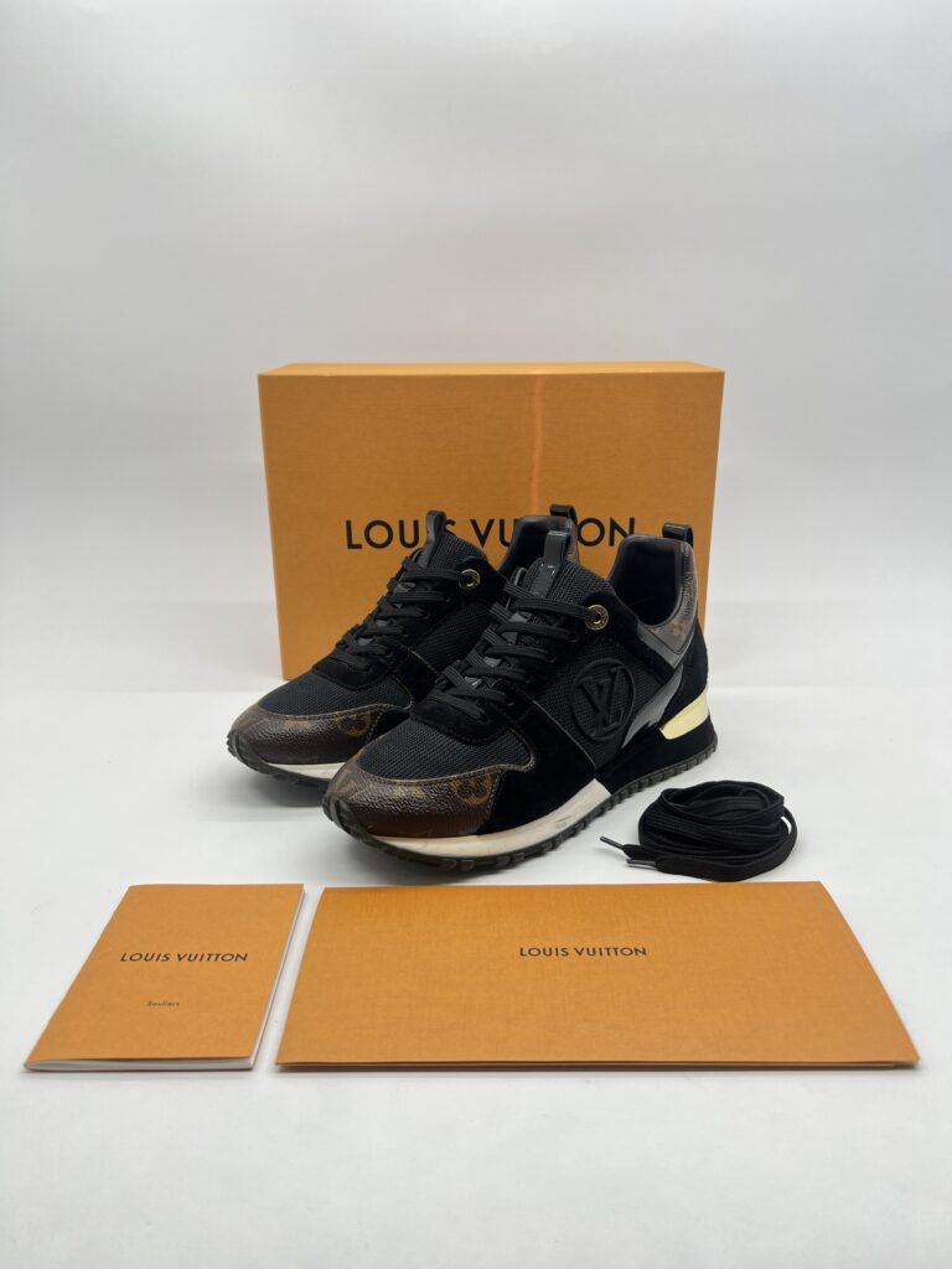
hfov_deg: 53.1
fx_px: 953
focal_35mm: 26
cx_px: 476
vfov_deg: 67.3
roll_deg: +0.6
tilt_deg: -17.2
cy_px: 634
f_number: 1.5
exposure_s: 1/100
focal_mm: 5.7
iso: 40
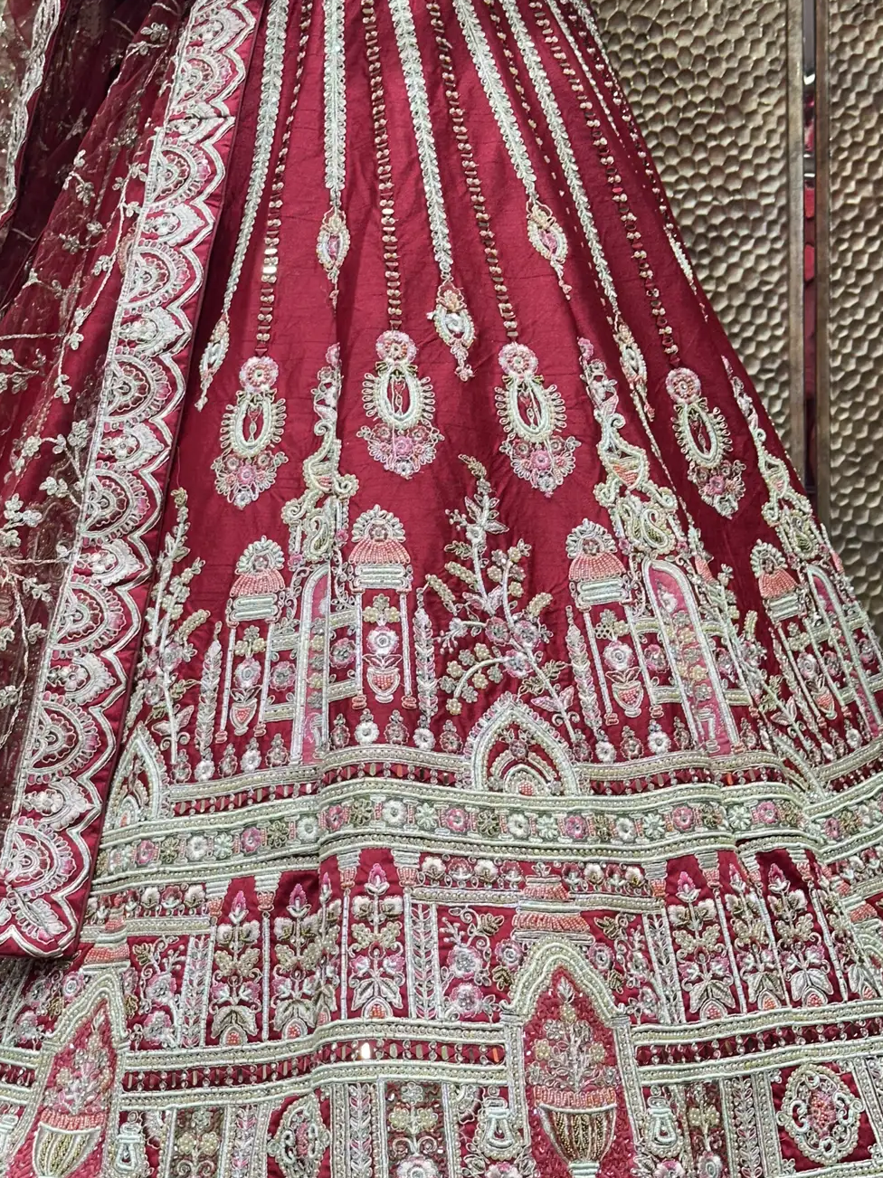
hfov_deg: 24.8
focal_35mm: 59
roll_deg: -0.5
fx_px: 2007
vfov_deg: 32.7
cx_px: 387
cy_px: 658
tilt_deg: +0.2
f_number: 1.78
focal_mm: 6.86
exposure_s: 1/100
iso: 64
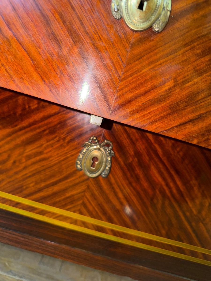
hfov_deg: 56.8
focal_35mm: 24
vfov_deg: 71.6
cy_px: 140
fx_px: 195
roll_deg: -16.6
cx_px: 106
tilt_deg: -7.3
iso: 50
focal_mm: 6.76
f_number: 1.78
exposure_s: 1/11
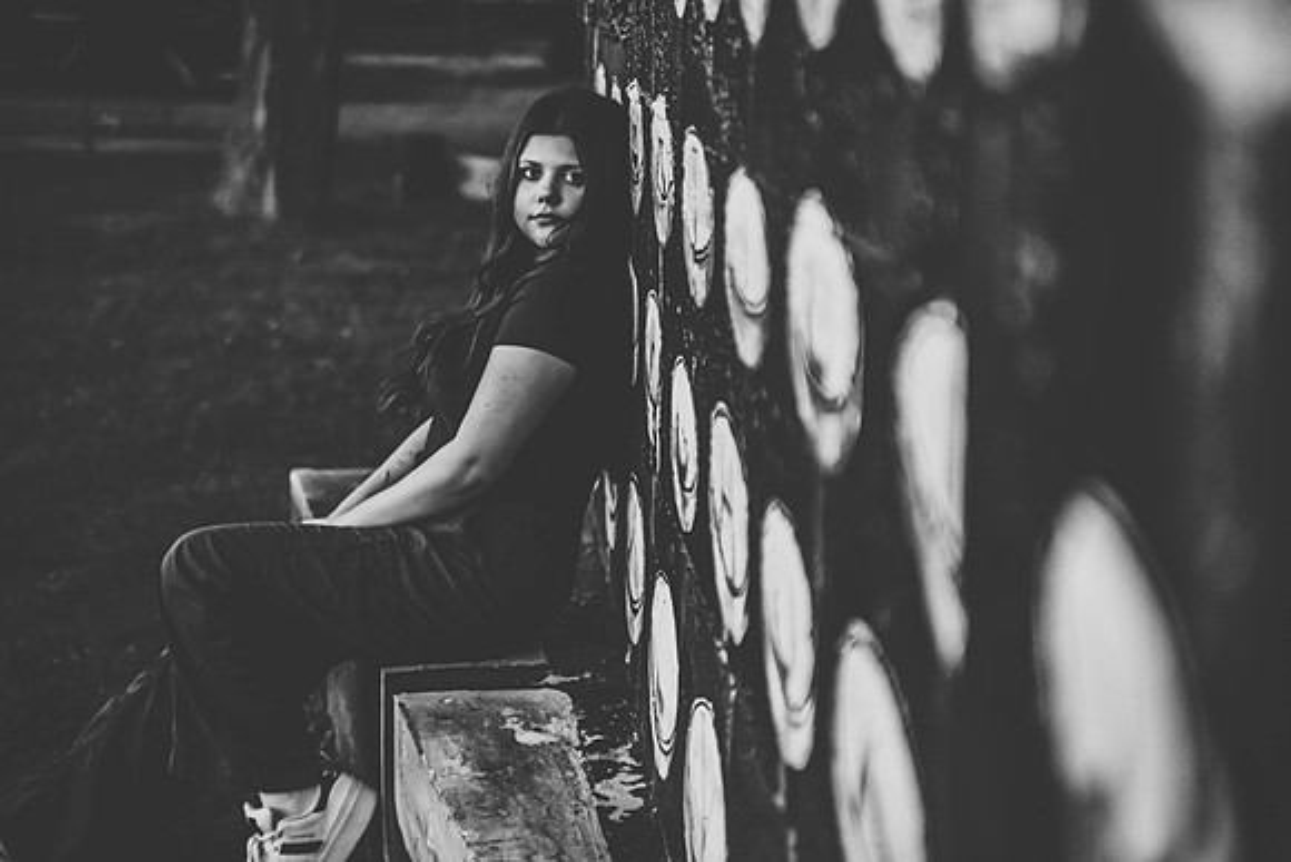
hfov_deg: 27.0
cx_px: 646
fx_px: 2690
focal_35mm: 75
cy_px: 431
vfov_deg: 18.2
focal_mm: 75
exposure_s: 1/100
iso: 1000
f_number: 2.8
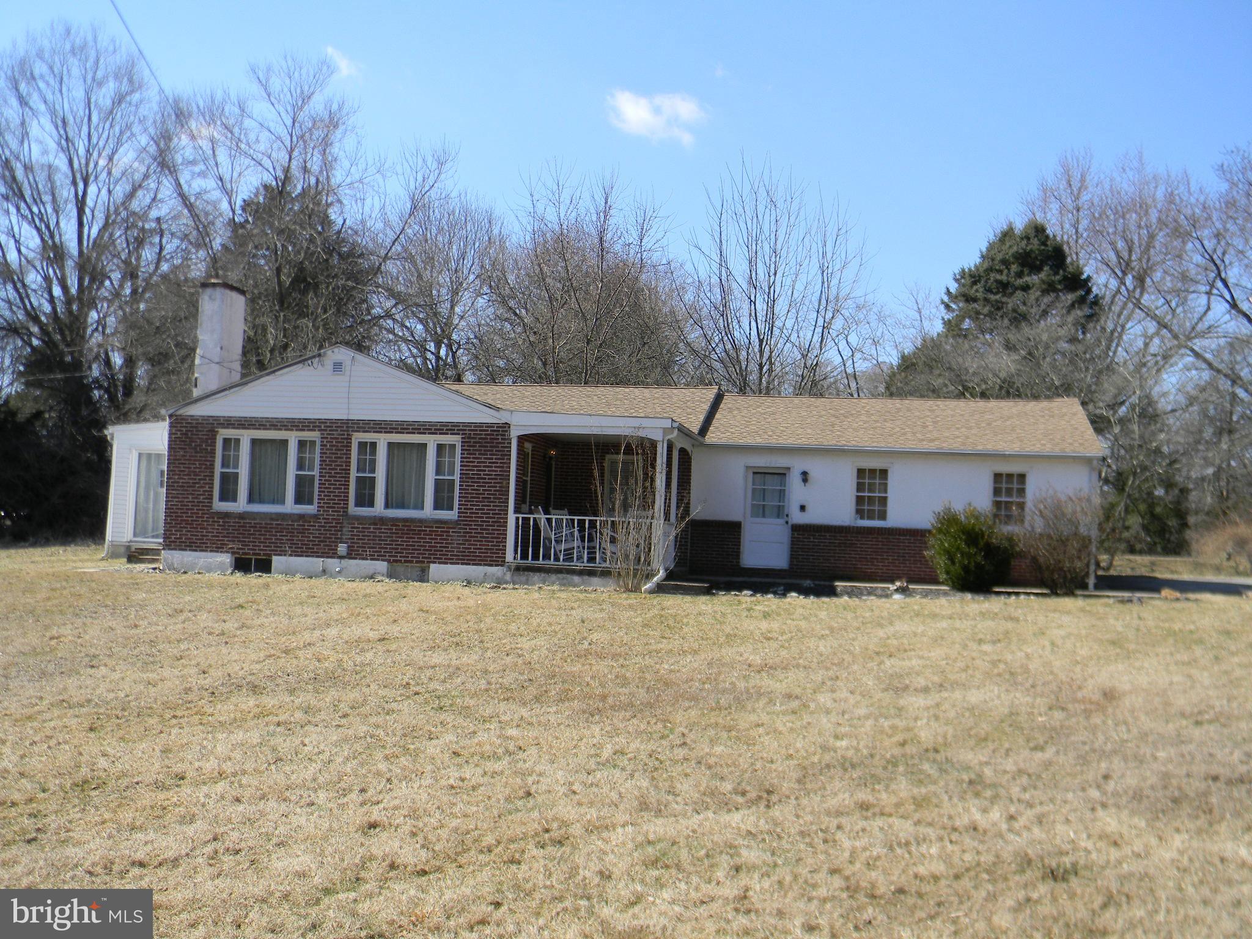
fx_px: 1302
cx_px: 626
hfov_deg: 51.4
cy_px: 470
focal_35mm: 36
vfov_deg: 39.7
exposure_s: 1/570
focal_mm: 6.4
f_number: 3.7
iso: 80
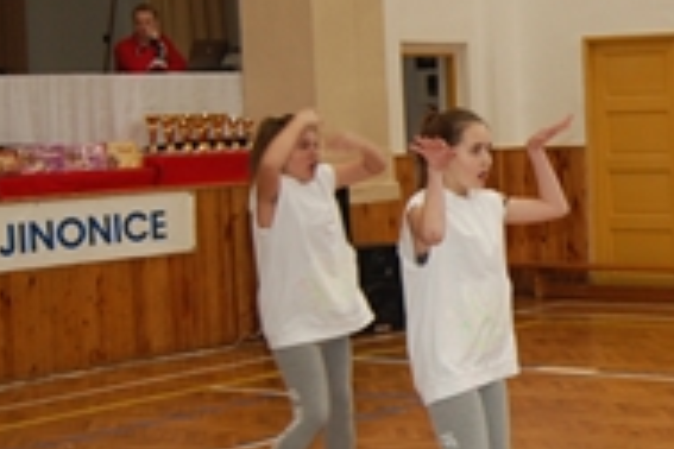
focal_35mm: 95
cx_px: 706
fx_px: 1778
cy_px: 292
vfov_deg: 14.4
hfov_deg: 20.6
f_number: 4
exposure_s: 1/60
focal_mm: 24
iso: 400
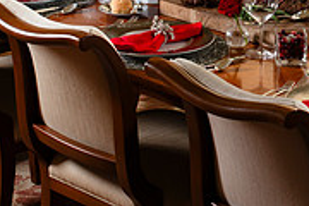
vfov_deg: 8.5
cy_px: -11
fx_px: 1382
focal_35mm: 161
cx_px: 304
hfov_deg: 12.6
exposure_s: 1/100
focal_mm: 50
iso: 320
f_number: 6.3
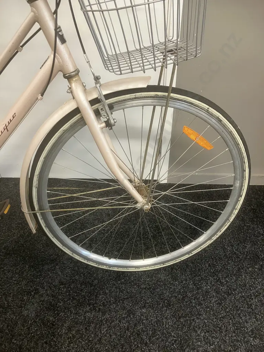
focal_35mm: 28
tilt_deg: -37.7
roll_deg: +0.3
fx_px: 285
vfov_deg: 63.4
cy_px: 176
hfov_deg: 49.7
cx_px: 132
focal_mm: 3.99
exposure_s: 1/50
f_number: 1.8
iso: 250
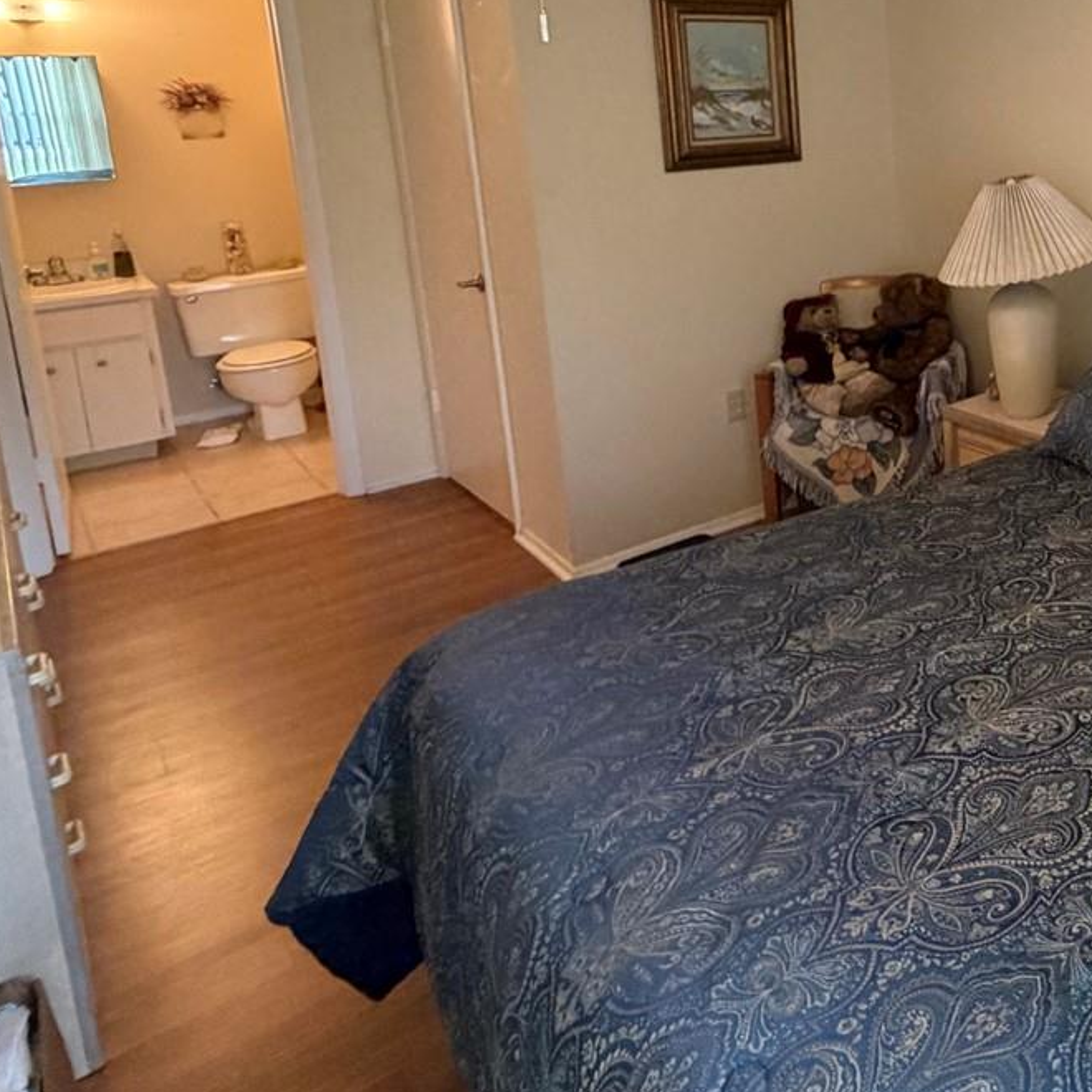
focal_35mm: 30
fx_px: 1071
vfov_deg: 51.2
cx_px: 1157
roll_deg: +1.3
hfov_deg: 43.8
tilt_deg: -7.7
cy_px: 242
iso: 400
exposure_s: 1/60
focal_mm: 2.22
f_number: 2.2
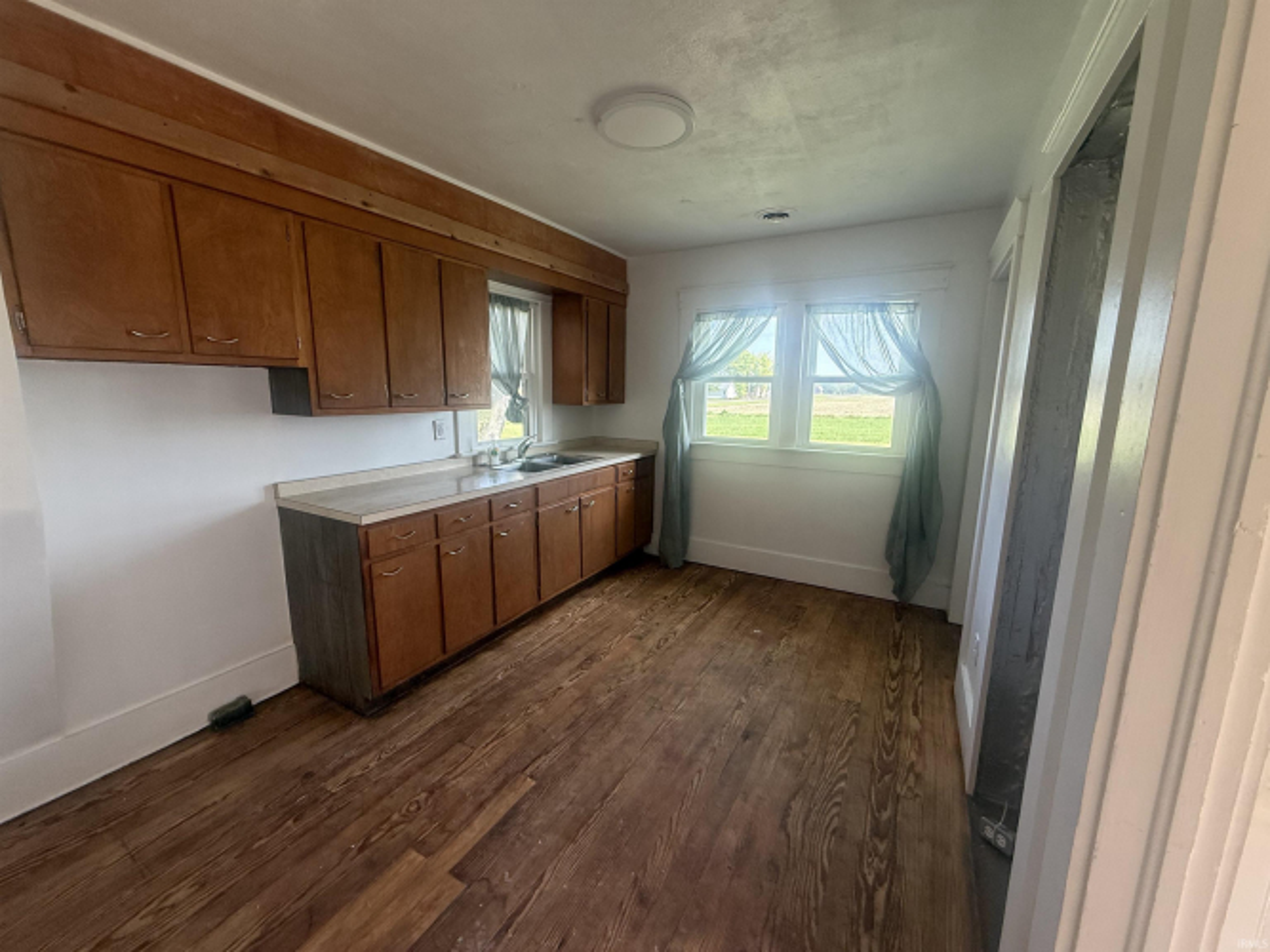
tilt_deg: -9.6
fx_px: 514
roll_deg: +0.3
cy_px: 476
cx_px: 635
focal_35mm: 14
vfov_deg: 85.7
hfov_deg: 102.1
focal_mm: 2.22
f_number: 2.2
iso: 160
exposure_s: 1/99
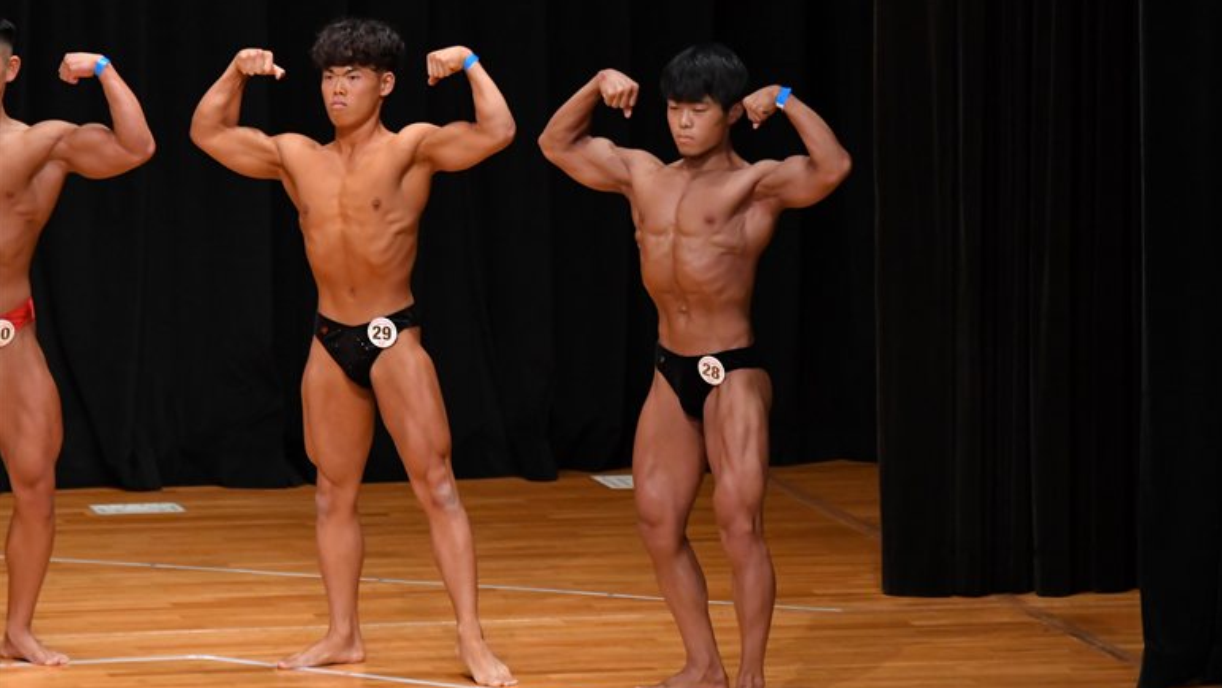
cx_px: 613
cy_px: 350
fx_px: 9204
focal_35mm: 284
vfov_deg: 4.3
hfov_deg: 7.6
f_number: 5.6
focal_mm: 180
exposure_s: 1/400
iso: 4000
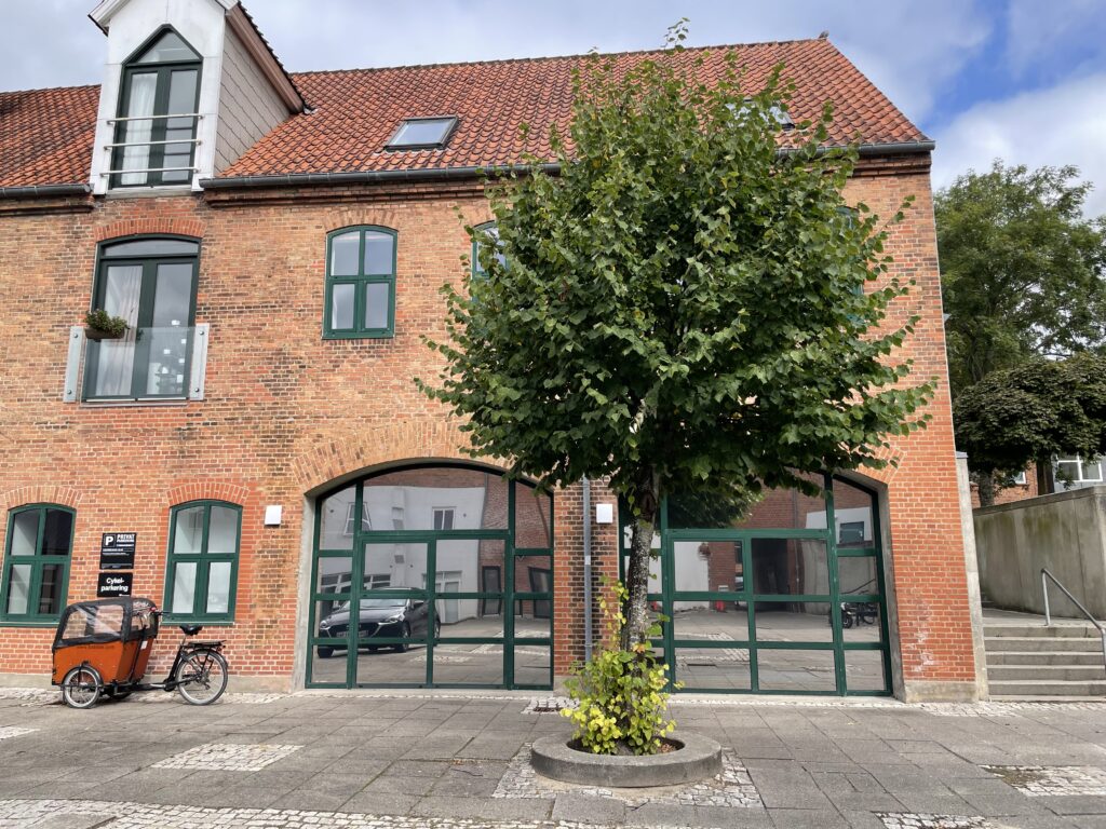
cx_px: 553
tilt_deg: +9.8
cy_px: 414
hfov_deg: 67.3
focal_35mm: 26
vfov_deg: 53.1
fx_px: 831
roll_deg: +0.5
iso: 32
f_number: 1.6
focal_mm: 4.2
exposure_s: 1/1490
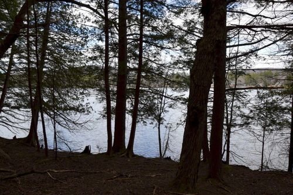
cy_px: 98
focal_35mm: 27
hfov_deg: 67.4
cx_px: 146
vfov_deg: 47.9
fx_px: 220
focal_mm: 18
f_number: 8
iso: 250
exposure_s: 1/250
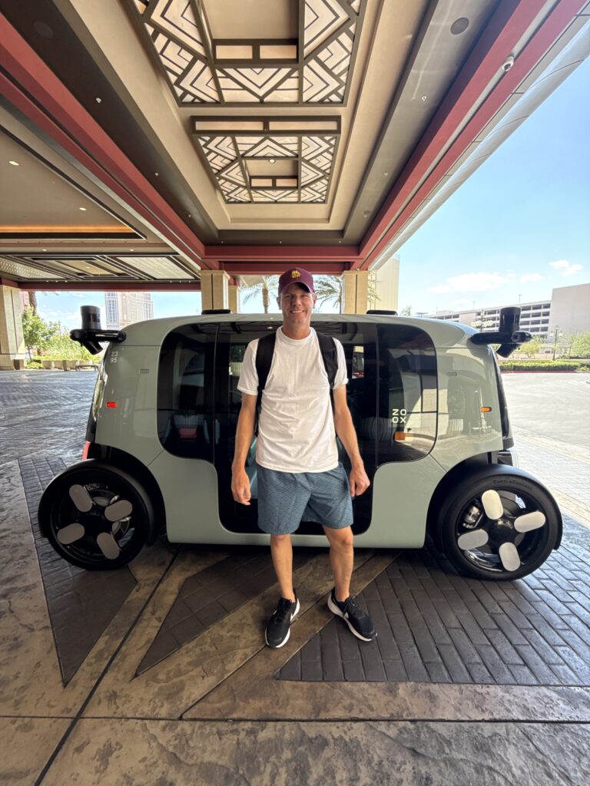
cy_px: 393
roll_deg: -0.8
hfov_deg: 85.7
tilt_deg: -6.6
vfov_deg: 102.1
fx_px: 318
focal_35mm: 14
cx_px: 295
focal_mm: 2.22
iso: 64
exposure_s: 1/186
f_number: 2.2
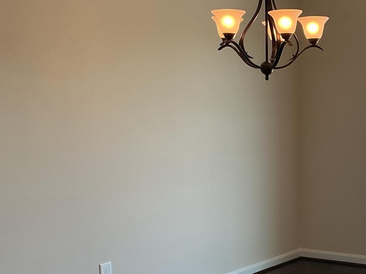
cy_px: 193
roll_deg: +0.6
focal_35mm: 69
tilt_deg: -7.1
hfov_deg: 27.1
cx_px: 333
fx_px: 730
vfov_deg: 21.2
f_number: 1.8
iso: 40
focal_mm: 3
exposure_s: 1/120
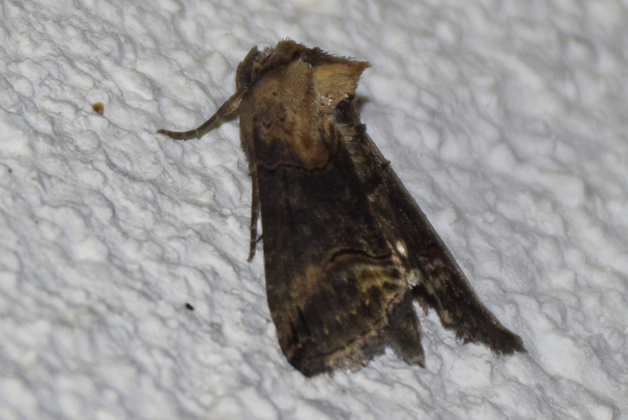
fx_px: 3667
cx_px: 314
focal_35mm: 210
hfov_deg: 9.8
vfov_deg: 6.6
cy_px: 210
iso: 320
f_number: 5.6
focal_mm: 140
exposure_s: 1/60
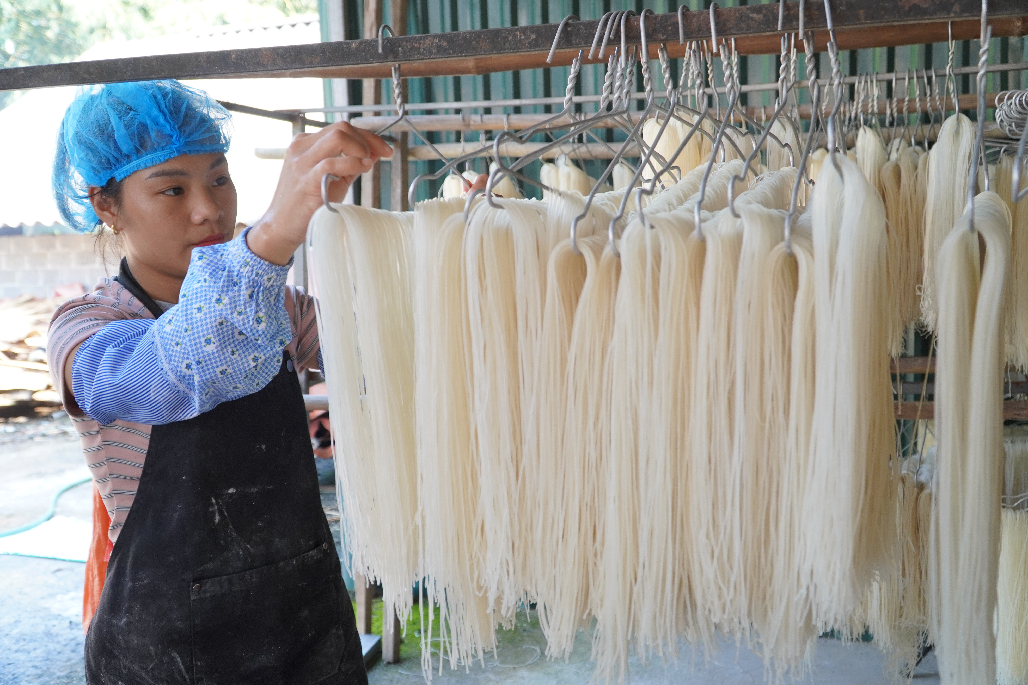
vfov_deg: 40.0
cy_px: 342
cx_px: 514
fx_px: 942
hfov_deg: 57.2
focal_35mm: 33
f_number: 4
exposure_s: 1/160
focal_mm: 22
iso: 800
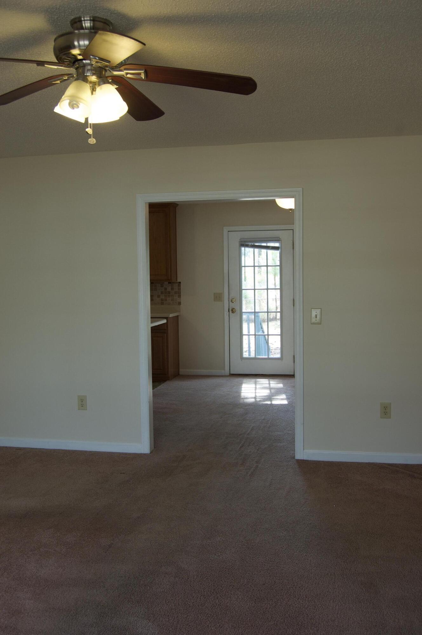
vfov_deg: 49.6
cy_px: 318
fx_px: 687
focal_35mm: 39
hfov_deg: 34.1
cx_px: 211
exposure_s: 1/25
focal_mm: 26
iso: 200
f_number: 7.1
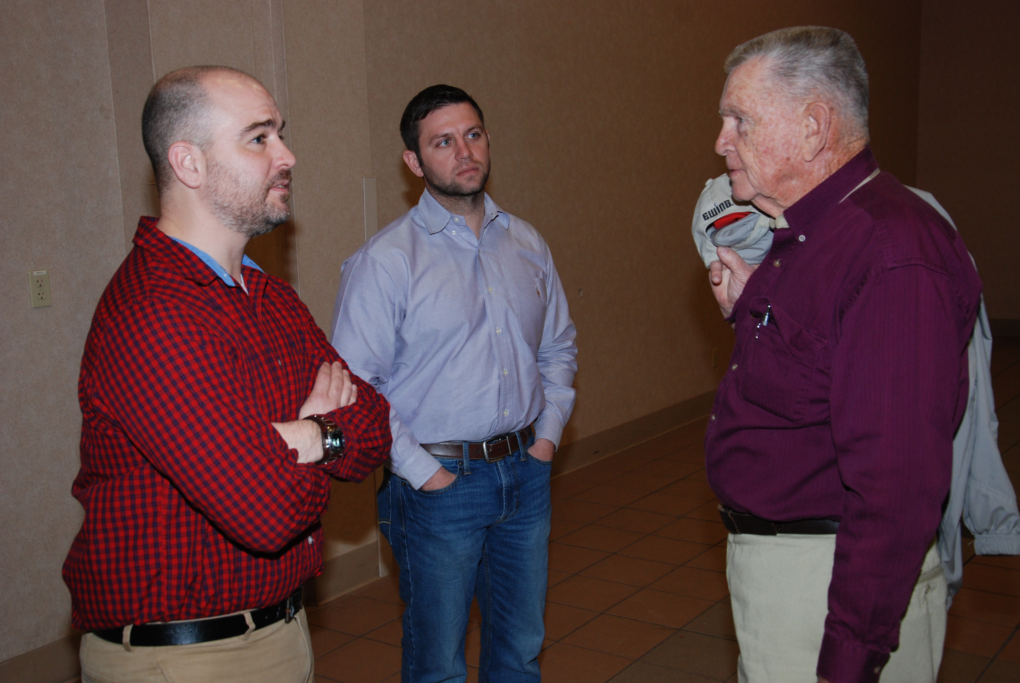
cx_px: 510
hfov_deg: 46.3
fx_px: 1191
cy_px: 342
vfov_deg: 32.0
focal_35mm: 42
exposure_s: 1/60
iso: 400
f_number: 5.6
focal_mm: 28
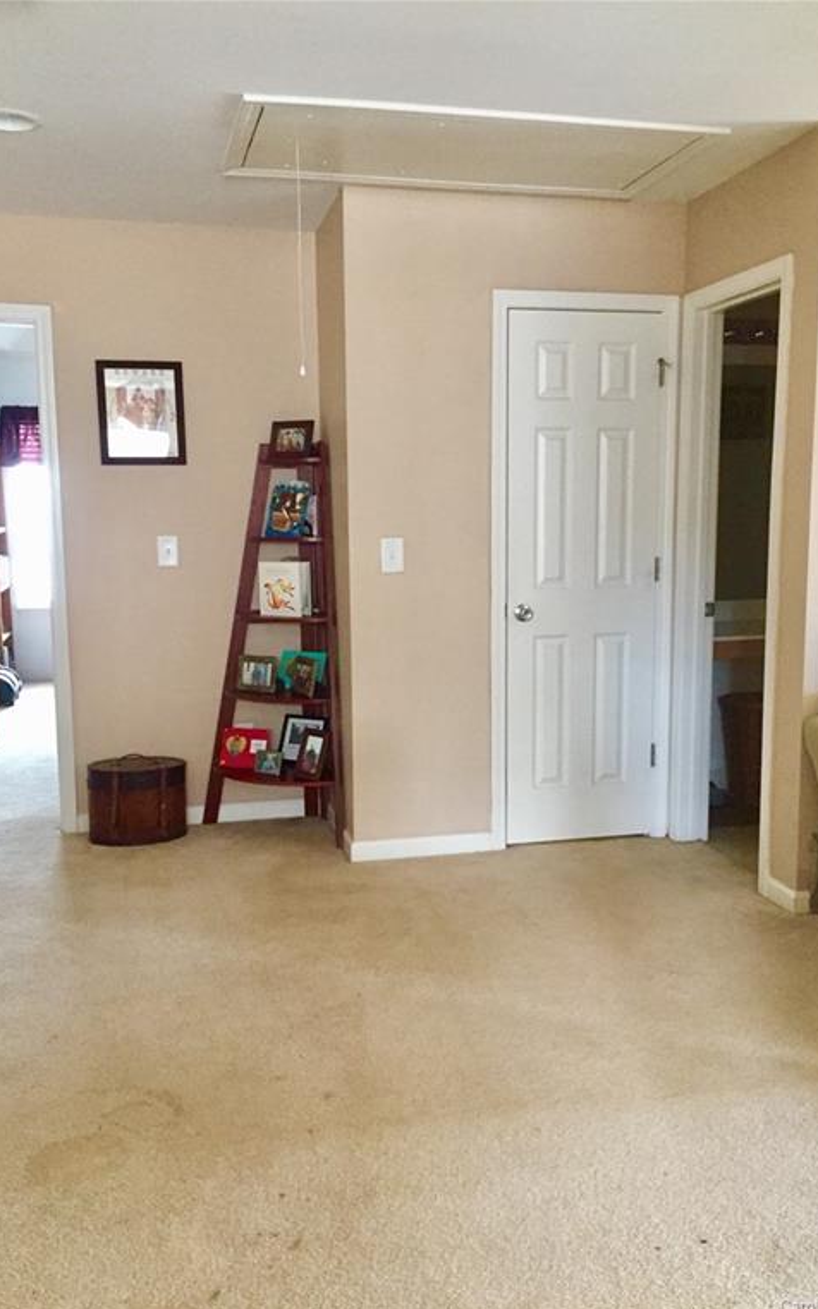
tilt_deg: -7.9
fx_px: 1106
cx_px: 431
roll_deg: +0.6
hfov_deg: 40.6
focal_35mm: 31
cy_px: 658
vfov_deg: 61.2
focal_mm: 4.15
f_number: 2.2
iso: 250
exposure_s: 1/30
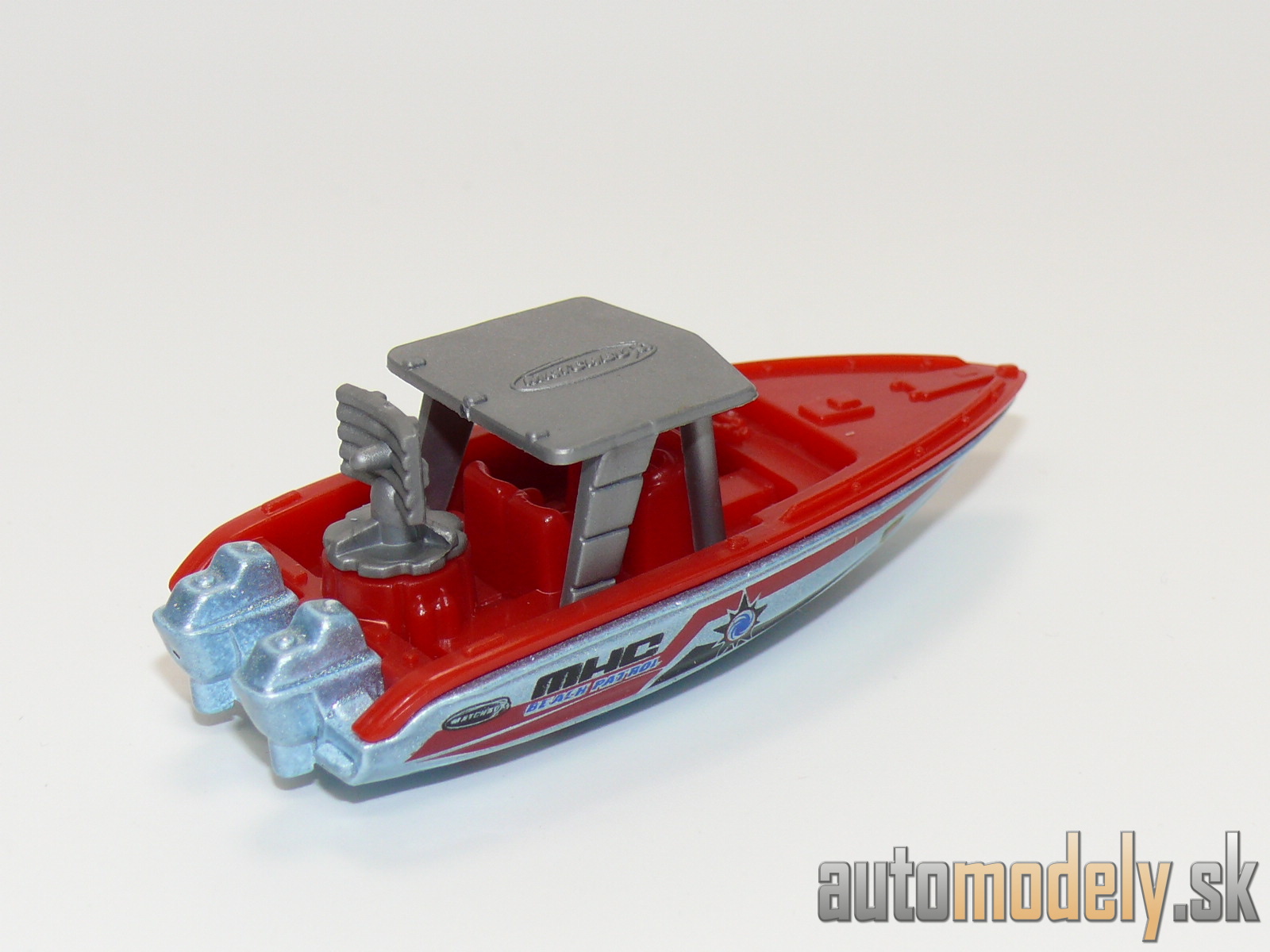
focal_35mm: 103
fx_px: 3779
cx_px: 635
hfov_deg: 19.1
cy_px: 476
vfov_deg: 14.4
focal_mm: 13.6
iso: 100
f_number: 4
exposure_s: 1/40
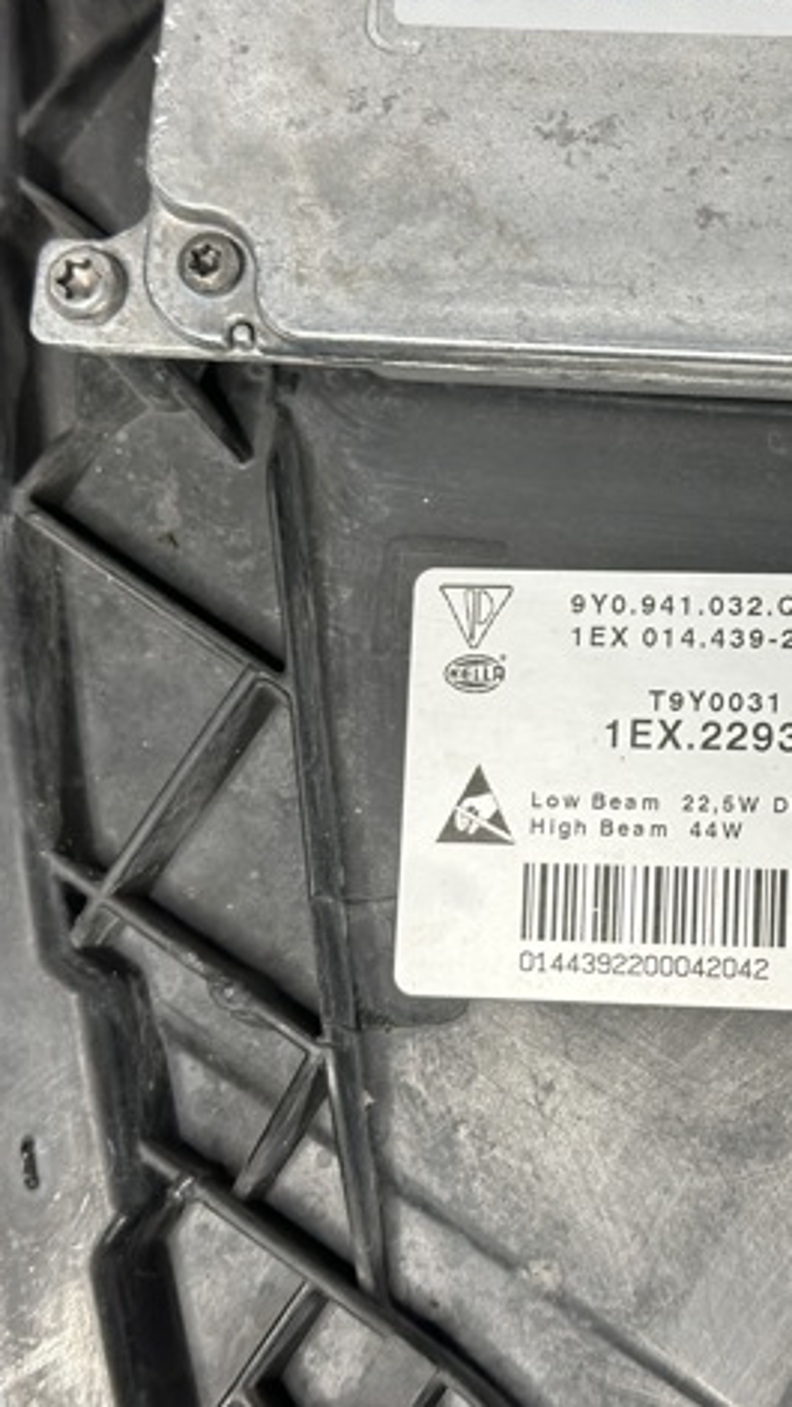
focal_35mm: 71
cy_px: 706
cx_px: 610
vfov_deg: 29.7
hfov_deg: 16.9
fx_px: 2650
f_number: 1.78
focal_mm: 6.86
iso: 125
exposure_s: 1/100
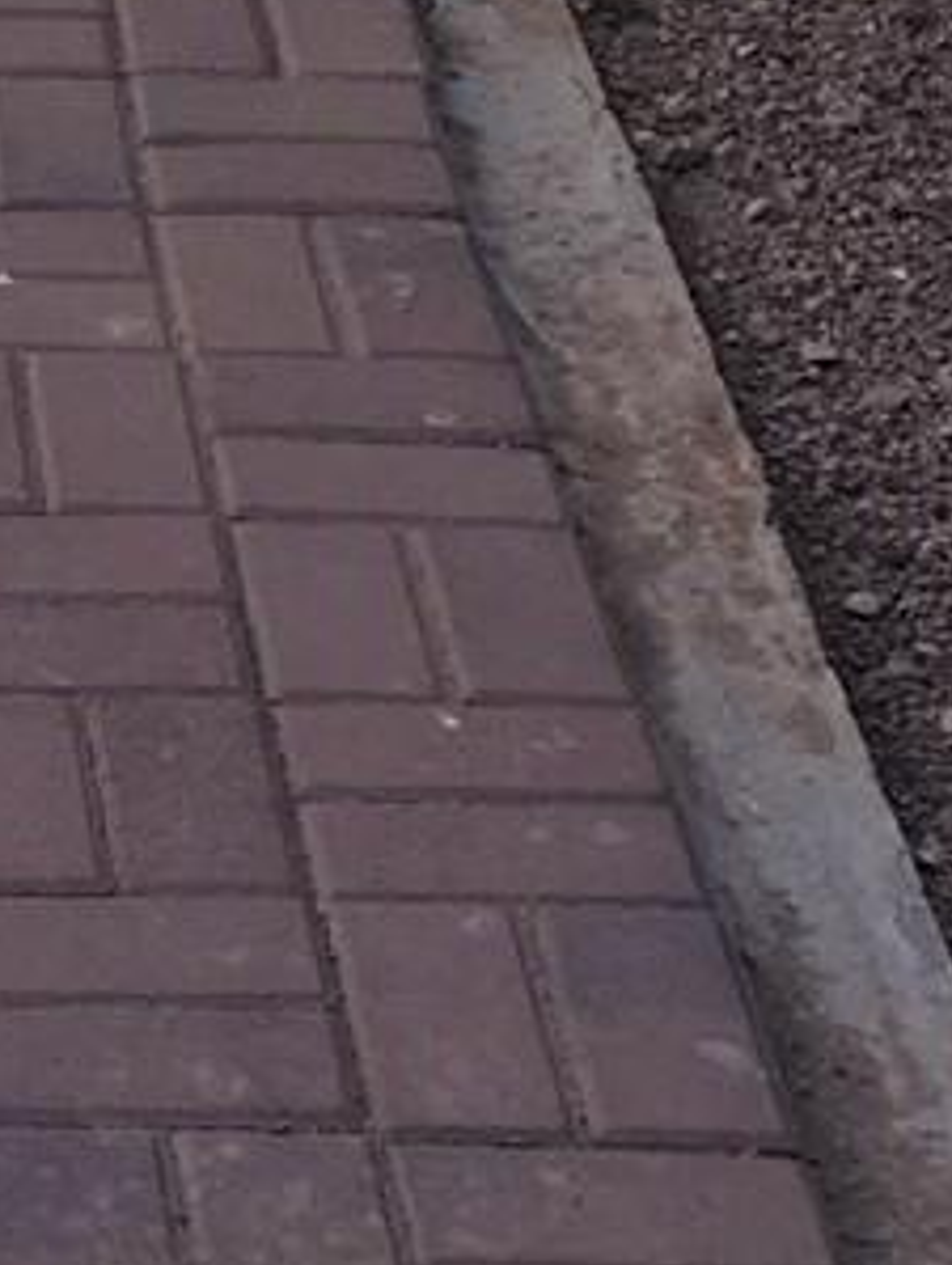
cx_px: -1070
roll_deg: +1.8
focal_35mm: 155
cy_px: -195
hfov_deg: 8.9
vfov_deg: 12.5
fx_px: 5672
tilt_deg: -21.4
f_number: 2.2
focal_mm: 4.15
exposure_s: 1/712
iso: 25
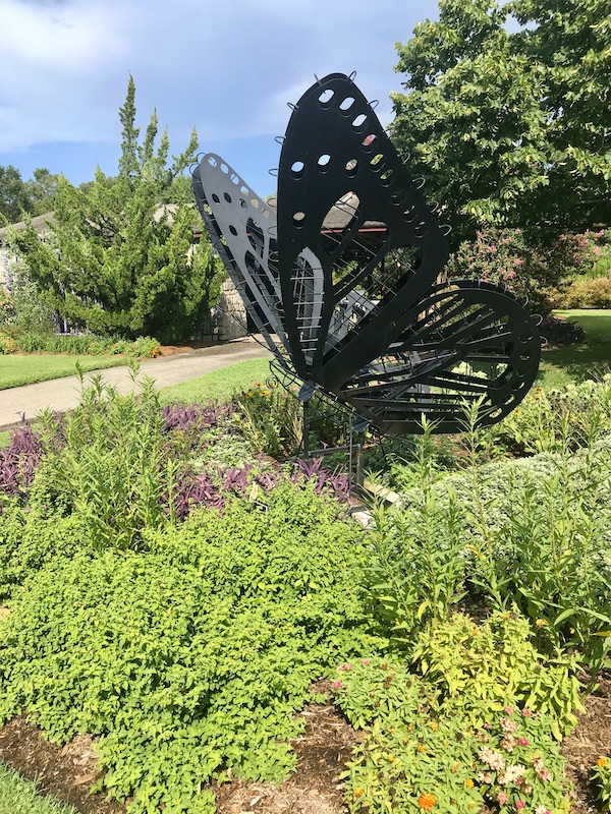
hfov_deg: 49.7
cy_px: 407
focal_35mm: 28
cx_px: 306
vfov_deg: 63.4
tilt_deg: -9.8
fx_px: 659
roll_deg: +0.5
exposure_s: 1/1429
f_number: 1.8
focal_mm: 3.99
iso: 20
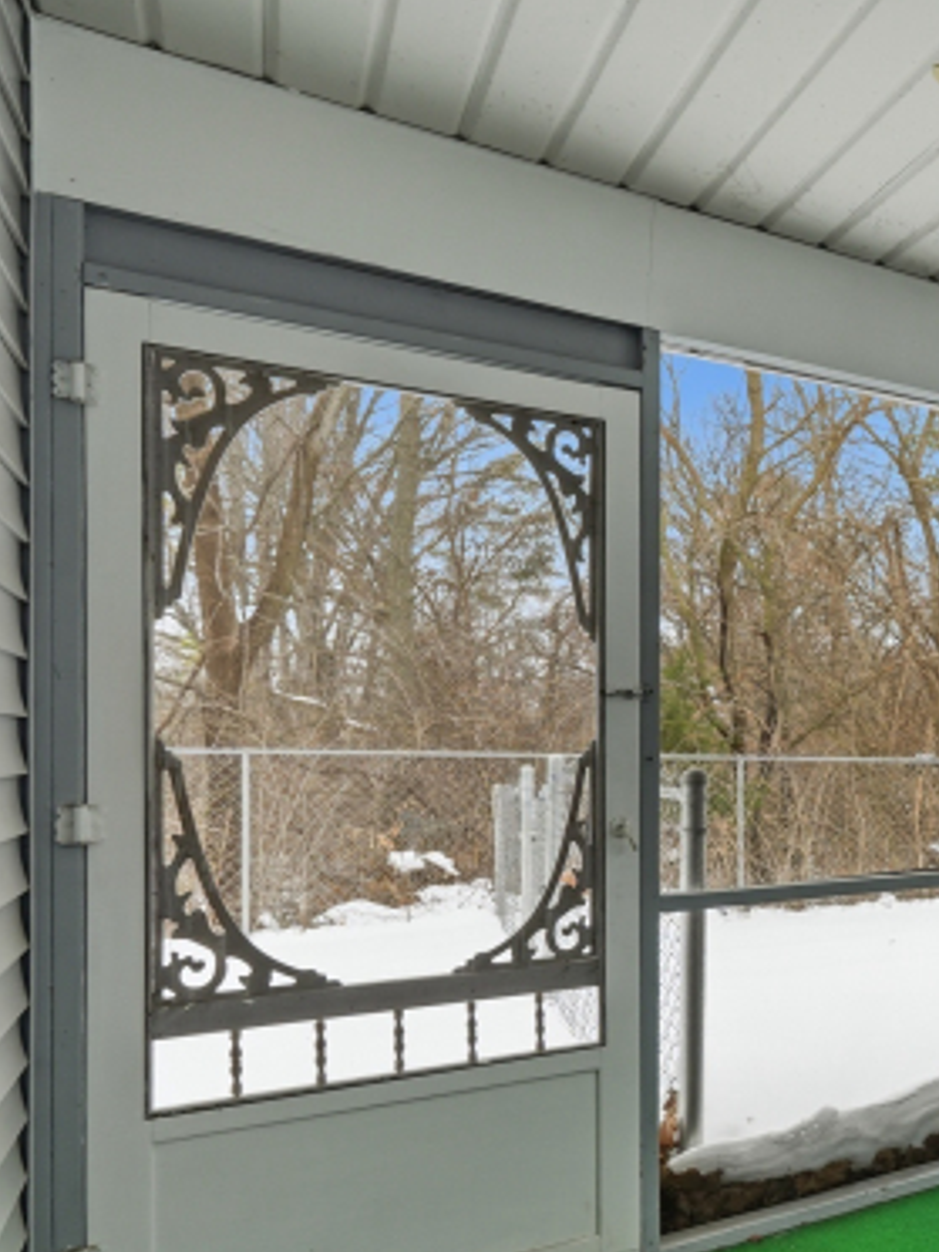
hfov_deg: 33.3
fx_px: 1121
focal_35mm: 31
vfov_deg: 58.0
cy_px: 740
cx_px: 1222
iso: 640
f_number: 7.1
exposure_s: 1/500
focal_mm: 16
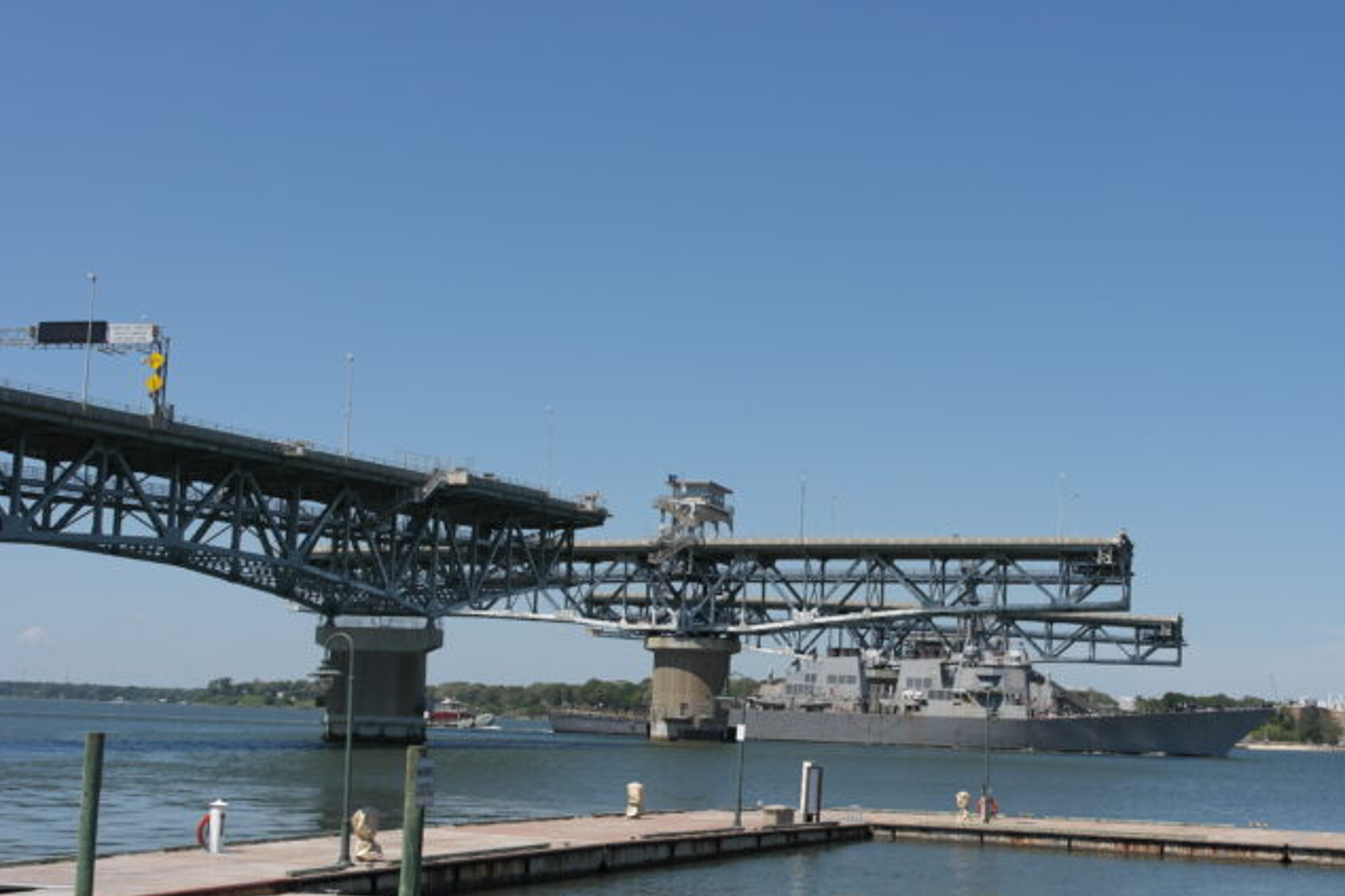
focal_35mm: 52
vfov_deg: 25.9
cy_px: 521
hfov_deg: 38.1
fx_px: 1942
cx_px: 794
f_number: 8
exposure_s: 1/400
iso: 100
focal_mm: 28
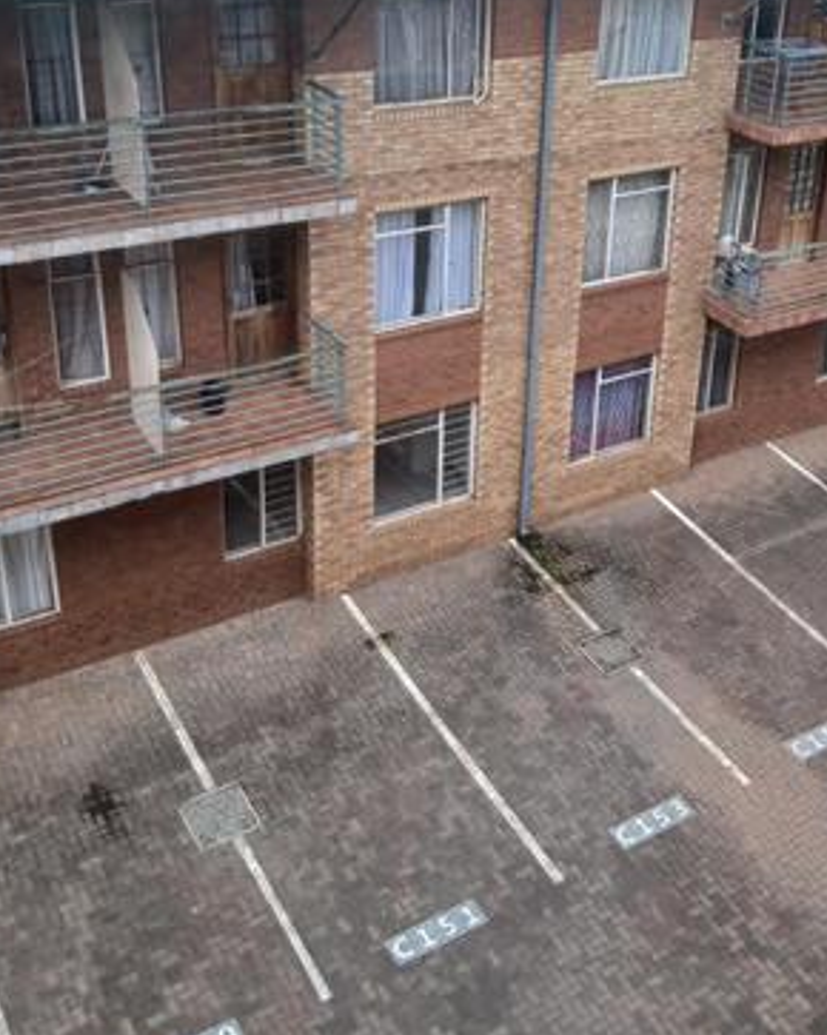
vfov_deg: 43.1
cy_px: 322
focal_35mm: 42
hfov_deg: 35.0
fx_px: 1286
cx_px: 610
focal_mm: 3.98
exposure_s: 1/247
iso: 20
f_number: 1.8
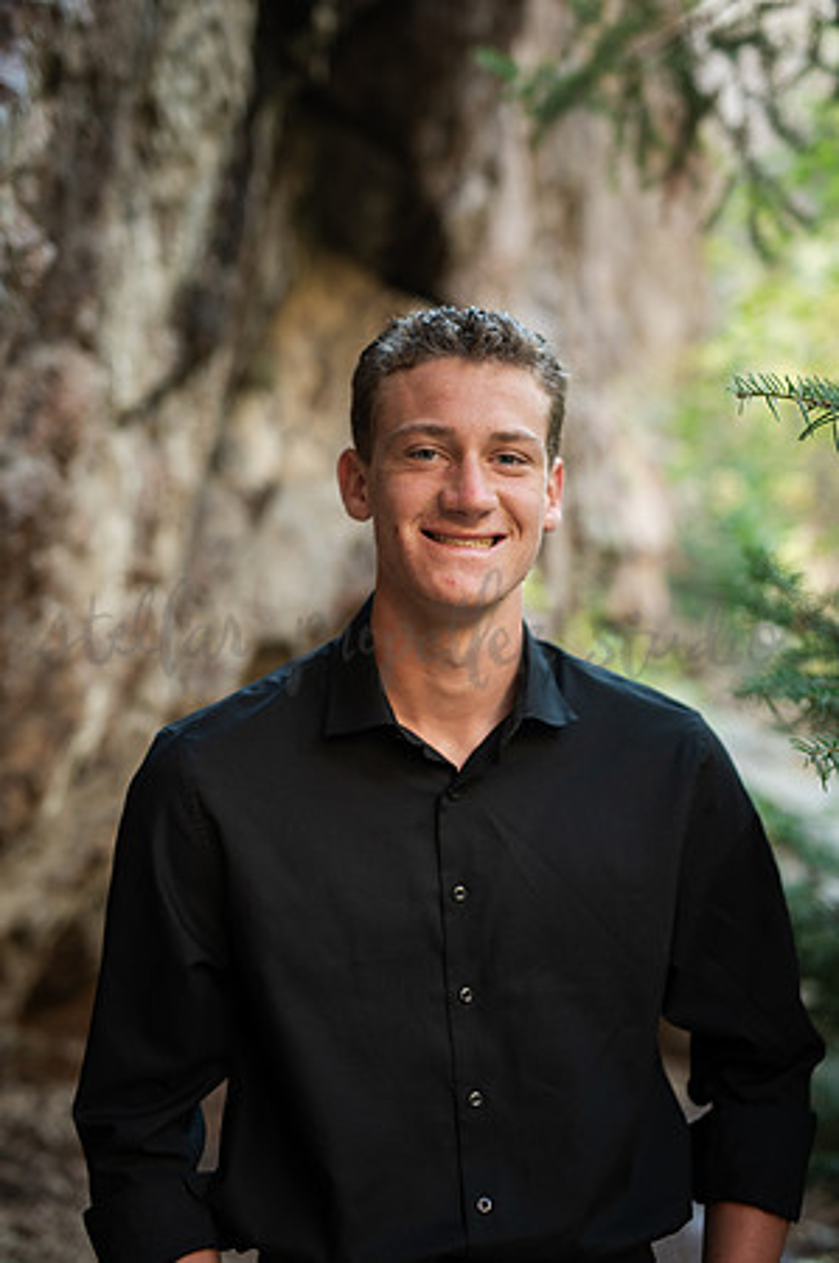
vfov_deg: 39.6
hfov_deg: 26.9
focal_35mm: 50
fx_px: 1752
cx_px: 420
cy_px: 632
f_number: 2.2
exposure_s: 1/125
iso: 320
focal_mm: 50
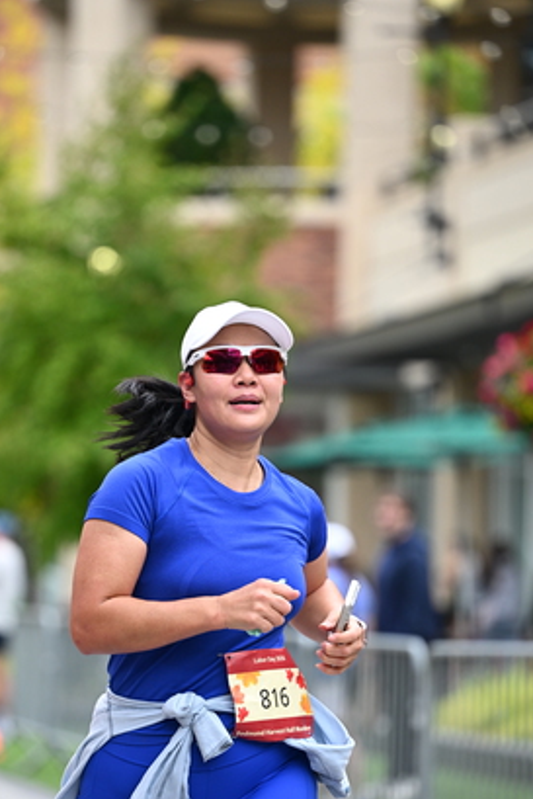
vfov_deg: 10.5
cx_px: 204
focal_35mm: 195
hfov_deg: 7.0
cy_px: 473
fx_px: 4327
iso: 640
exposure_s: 1/2000
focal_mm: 145
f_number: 2.8
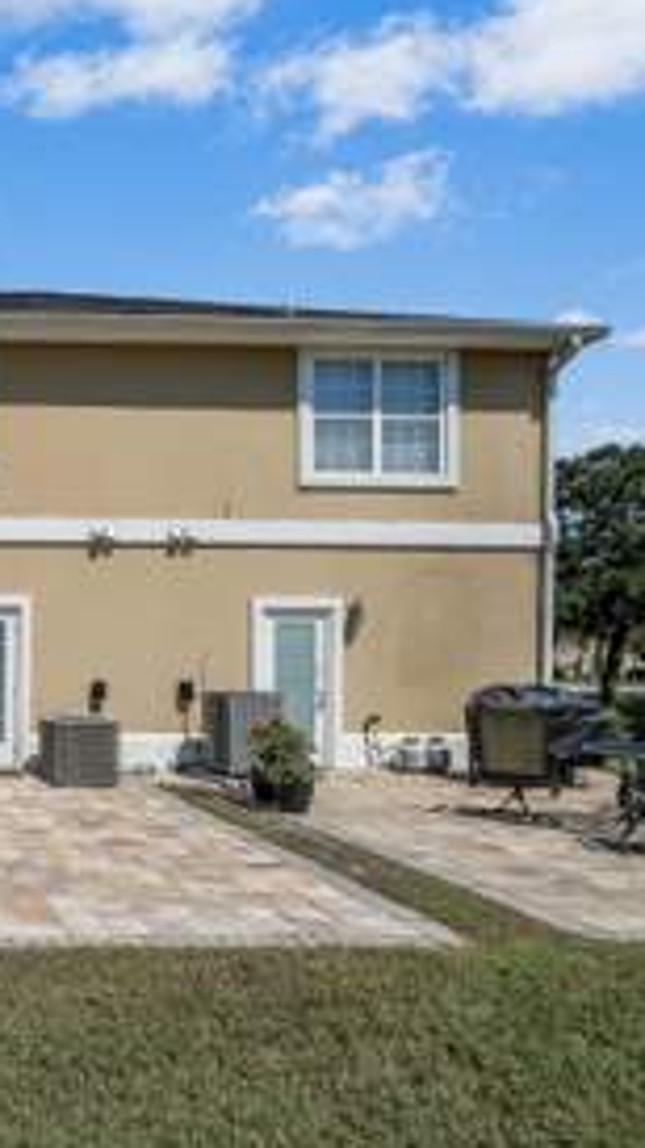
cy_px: 654
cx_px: -88
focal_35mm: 22
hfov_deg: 40.1
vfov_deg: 80.8
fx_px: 669
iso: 100
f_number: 10
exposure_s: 1/320
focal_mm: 12
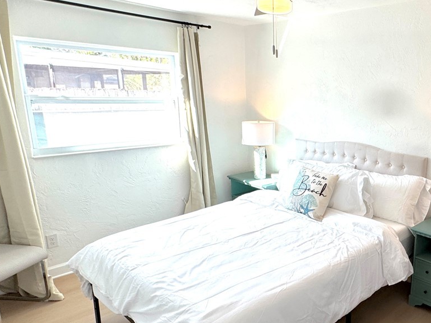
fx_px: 361
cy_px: 173
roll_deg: -0.9
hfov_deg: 57.4
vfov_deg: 48.2
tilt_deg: -12.0
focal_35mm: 29
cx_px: 341
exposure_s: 1/120
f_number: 2.2
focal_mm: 2.22
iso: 40
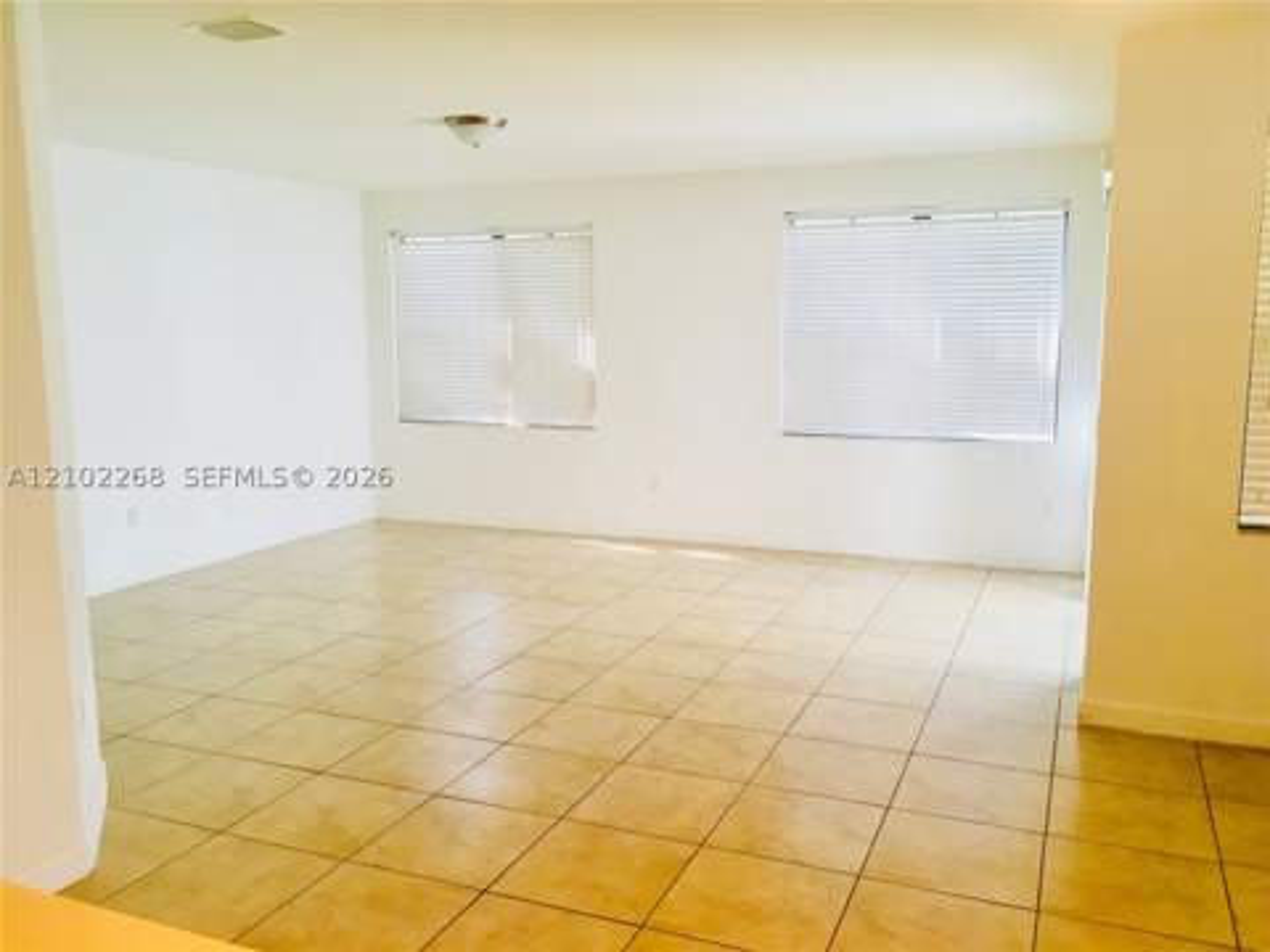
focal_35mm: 29
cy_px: 476
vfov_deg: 48.2
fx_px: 1064
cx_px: 635
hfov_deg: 61.7
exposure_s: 1/33
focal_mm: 4.15
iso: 80
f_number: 2.2
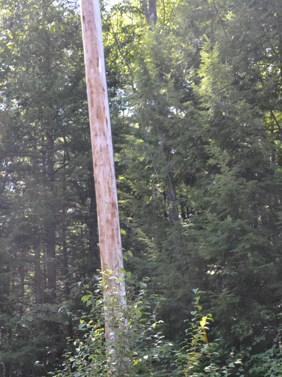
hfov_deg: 26.7
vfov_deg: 33.1
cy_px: 362
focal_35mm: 54
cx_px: 68
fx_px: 586
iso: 320
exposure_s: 1/125
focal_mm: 18
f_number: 5.6
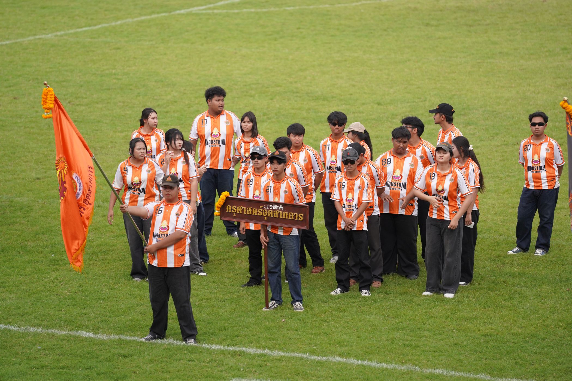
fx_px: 3177
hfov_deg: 10.3
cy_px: 190
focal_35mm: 200
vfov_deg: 6.9
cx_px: 286
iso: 500
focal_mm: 200
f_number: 2.8
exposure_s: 1/3200
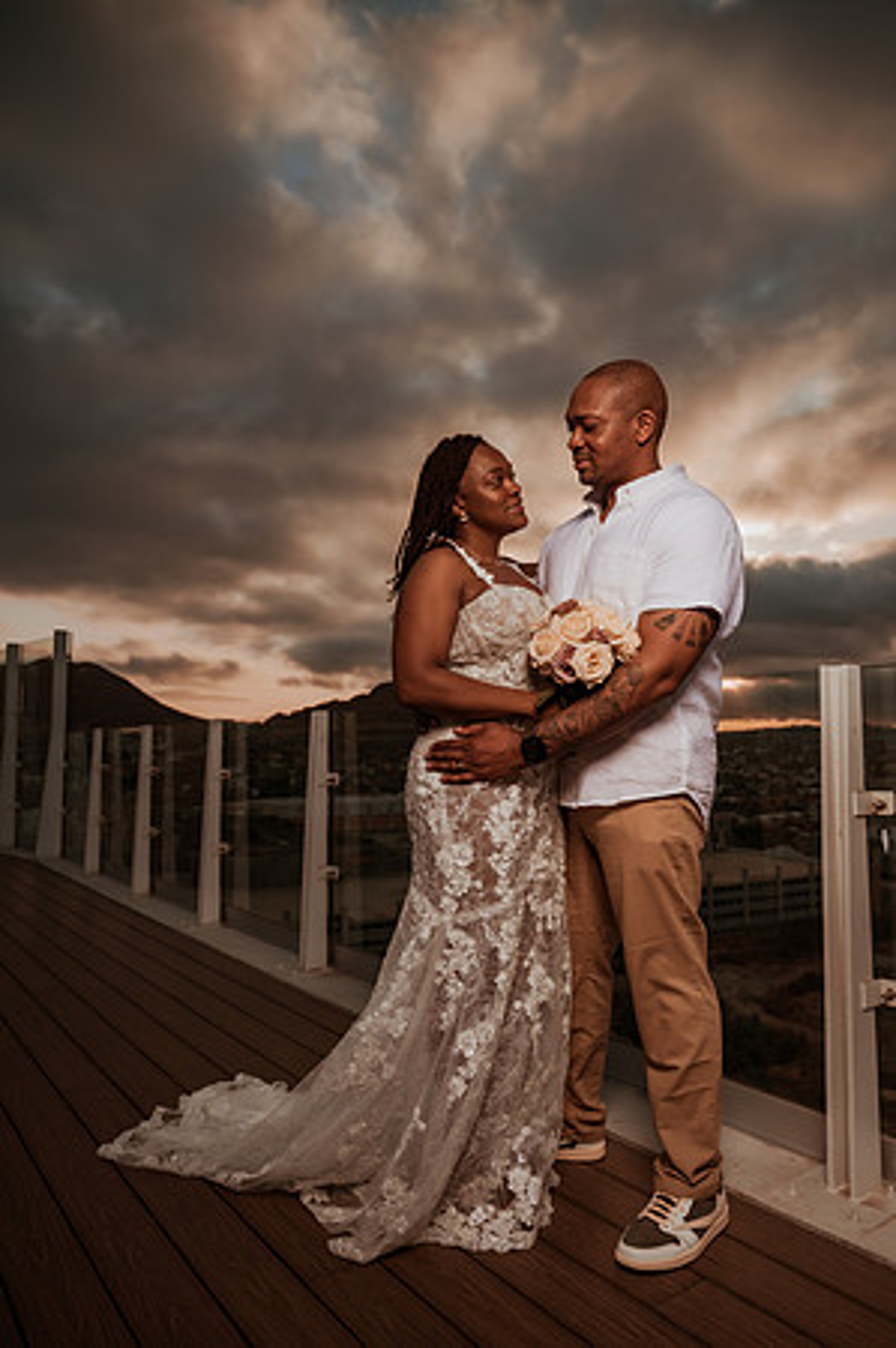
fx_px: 898
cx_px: 448
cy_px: 674
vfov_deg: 73.8
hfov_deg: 53.0
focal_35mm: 24
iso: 160
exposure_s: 1/1600
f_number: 4
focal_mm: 24
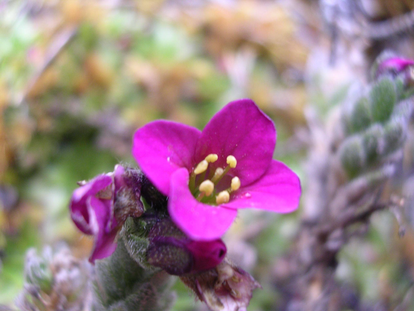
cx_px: 207
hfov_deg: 49.0
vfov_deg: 37.7
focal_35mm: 38
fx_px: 454
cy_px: 156
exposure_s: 1/41.5
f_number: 2.8
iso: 100
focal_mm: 5.8
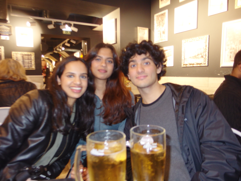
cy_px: 90
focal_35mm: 28
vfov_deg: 49.7
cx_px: 120
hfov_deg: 63.4
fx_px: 195
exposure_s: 1/50
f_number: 2
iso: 400
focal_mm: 6
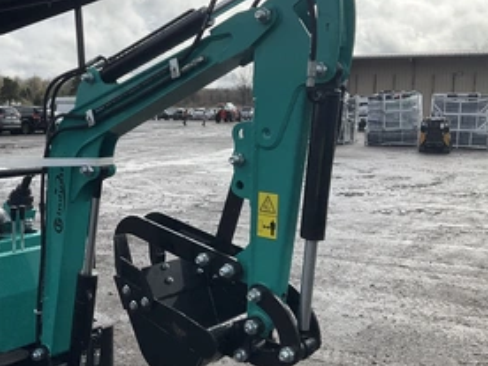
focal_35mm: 42
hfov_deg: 44.0
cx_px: 152
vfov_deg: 34.3
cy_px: 170
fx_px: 592
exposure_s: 1/2959
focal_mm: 3
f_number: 1.8
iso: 25
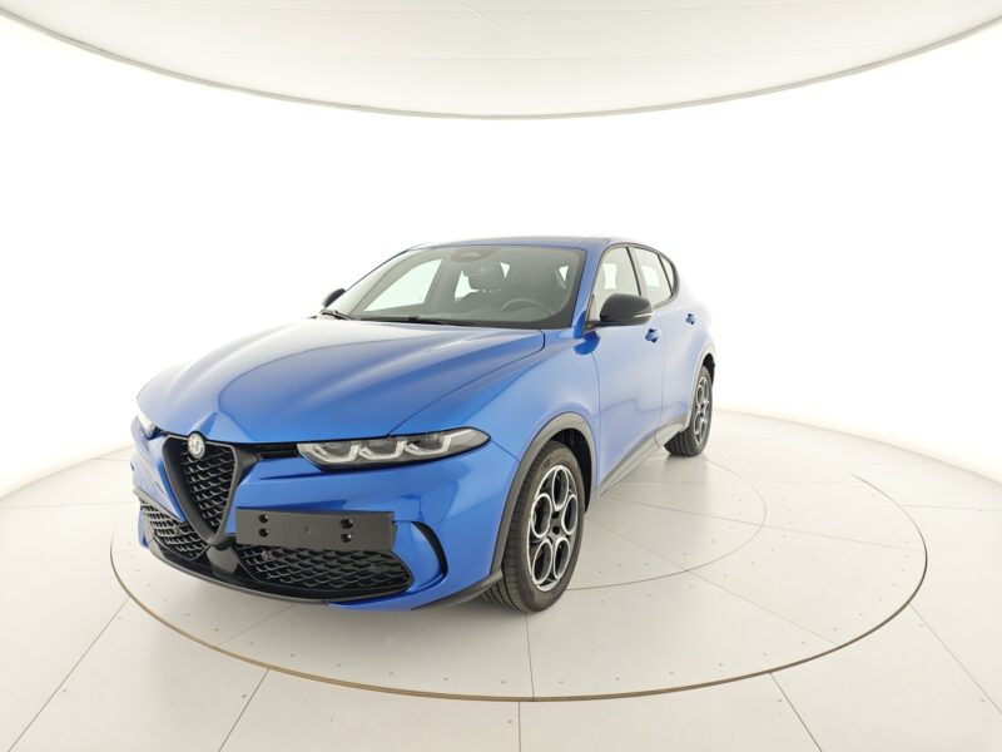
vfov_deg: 58.9
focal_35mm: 23
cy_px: 376
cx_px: 501
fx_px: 666
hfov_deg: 73.9
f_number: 1.6
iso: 69
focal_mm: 6.55
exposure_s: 1/100
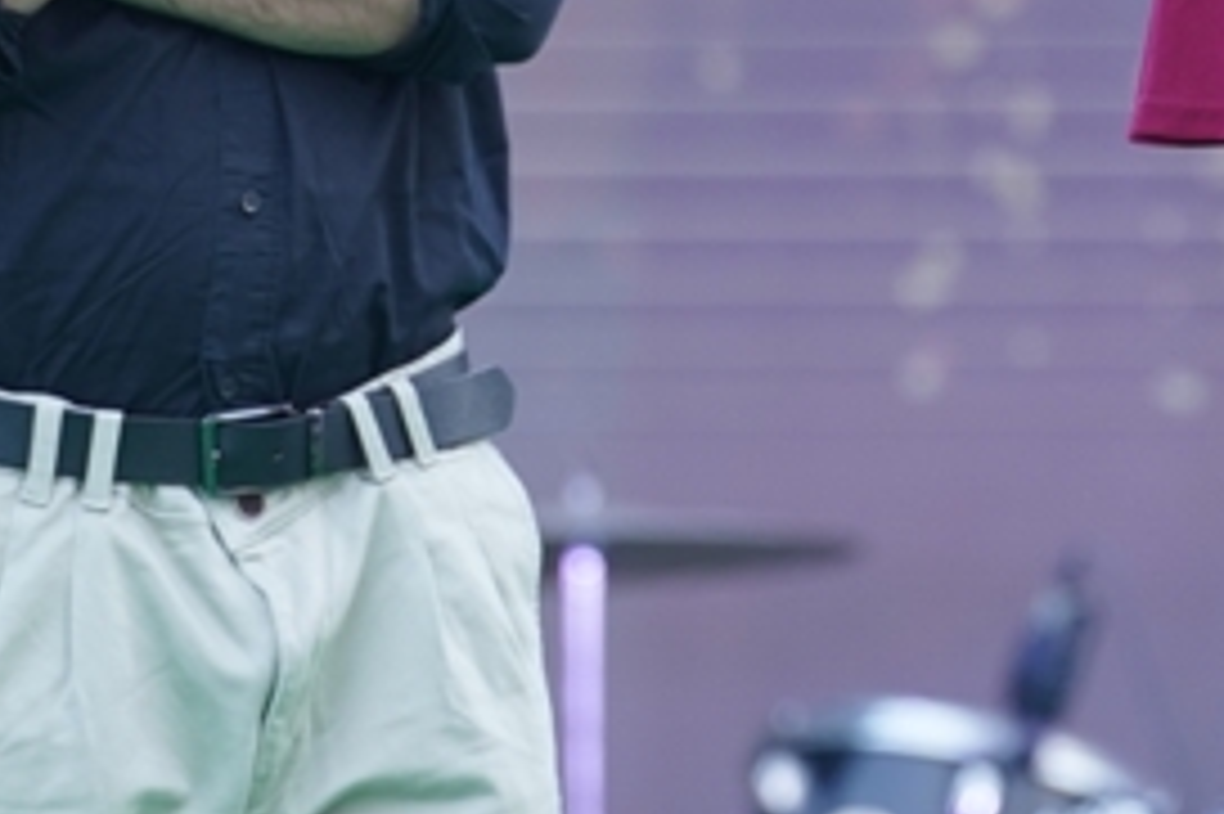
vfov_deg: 2.1
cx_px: 972
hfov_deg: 3.1
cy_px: -157
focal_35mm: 662
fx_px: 22494
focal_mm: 150
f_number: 2.8
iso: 400
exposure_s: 1/250
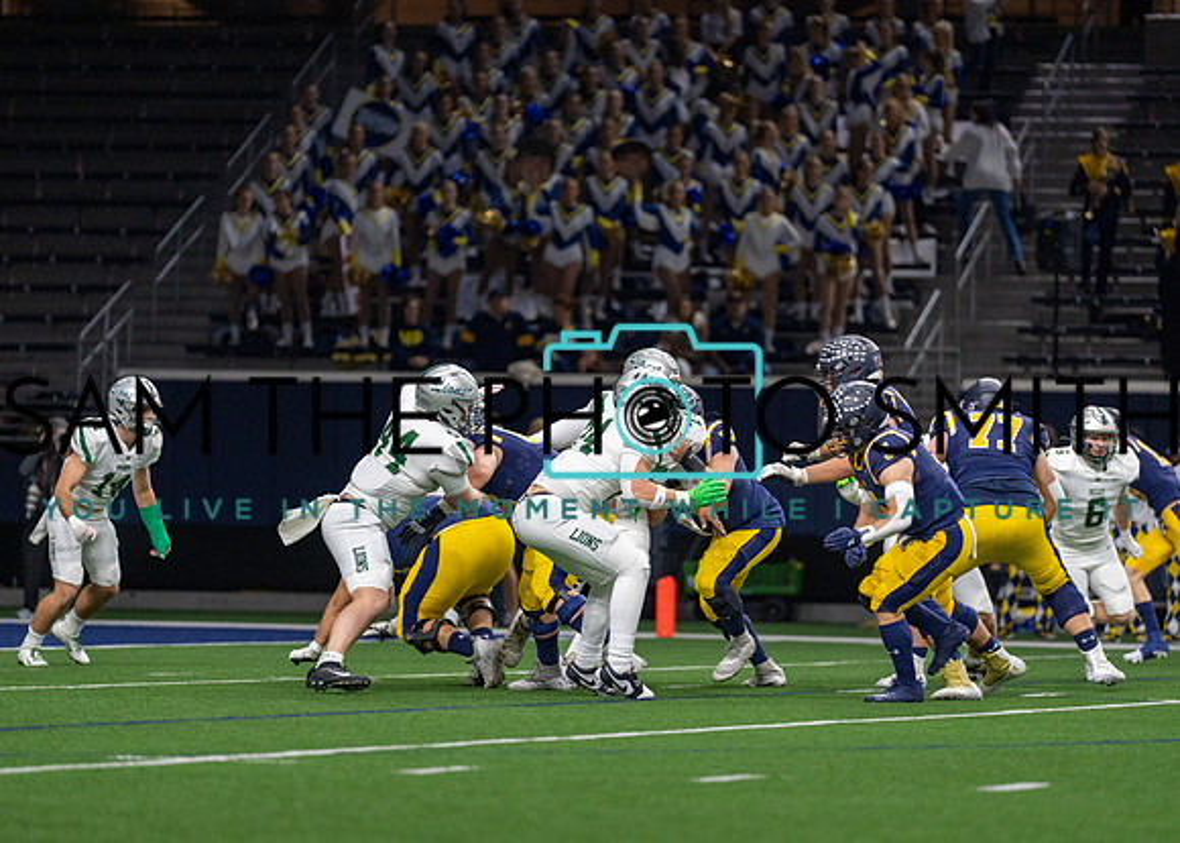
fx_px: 7022
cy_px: 422
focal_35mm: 210
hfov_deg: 9.6
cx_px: 590
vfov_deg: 6.9
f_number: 2.8
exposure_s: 1/1250
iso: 2000
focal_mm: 200
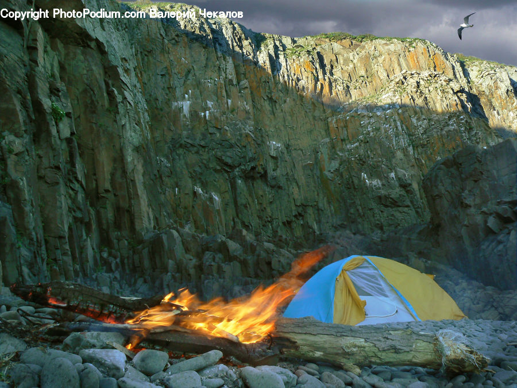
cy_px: 194
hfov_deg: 51.4
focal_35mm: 36
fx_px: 538
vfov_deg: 39.7
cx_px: 258
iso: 80
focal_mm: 6
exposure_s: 1/40
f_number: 8
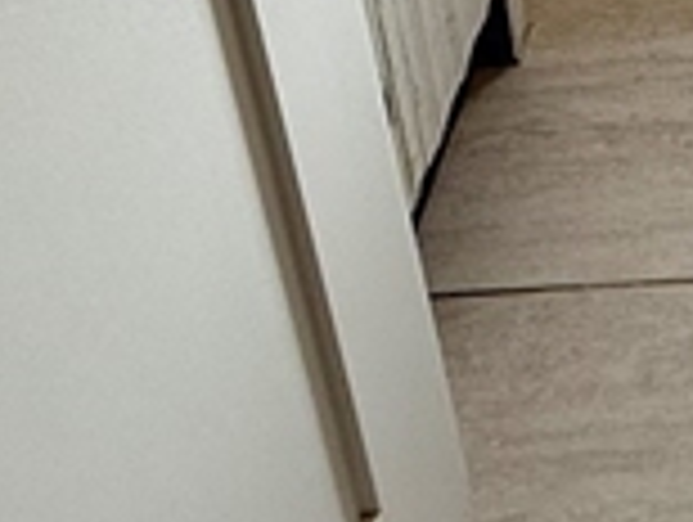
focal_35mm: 93
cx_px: 1148
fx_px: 1865
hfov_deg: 17.9
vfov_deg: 11.0
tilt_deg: -17.7
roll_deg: +2.2
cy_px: -1004
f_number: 2.2
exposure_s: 1/144
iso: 64
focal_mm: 2.22
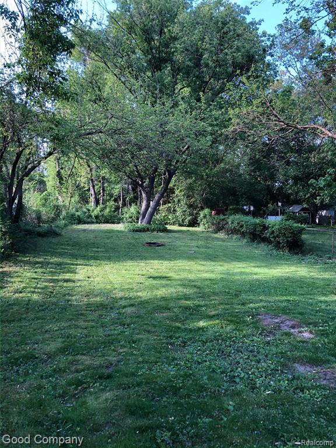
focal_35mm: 28
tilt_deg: +0.8
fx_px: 362
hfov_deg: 49.7
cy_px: 224
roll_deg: -1.8
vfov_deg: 63.4
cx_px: 168
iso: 32
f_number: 1.8
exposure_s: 1/120
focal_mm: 3.99
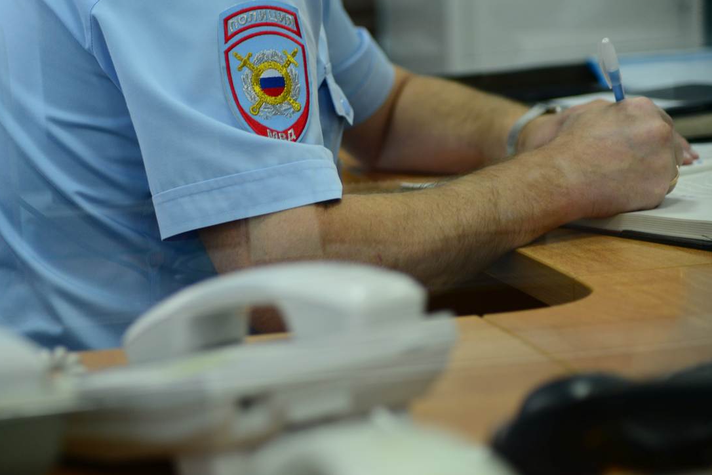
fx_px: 2077
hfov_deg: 19.5
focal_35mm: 105
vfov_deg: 13.0
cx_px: 324
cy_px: 220
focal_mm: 95
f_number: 4.5
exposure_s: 1/50
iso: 1000
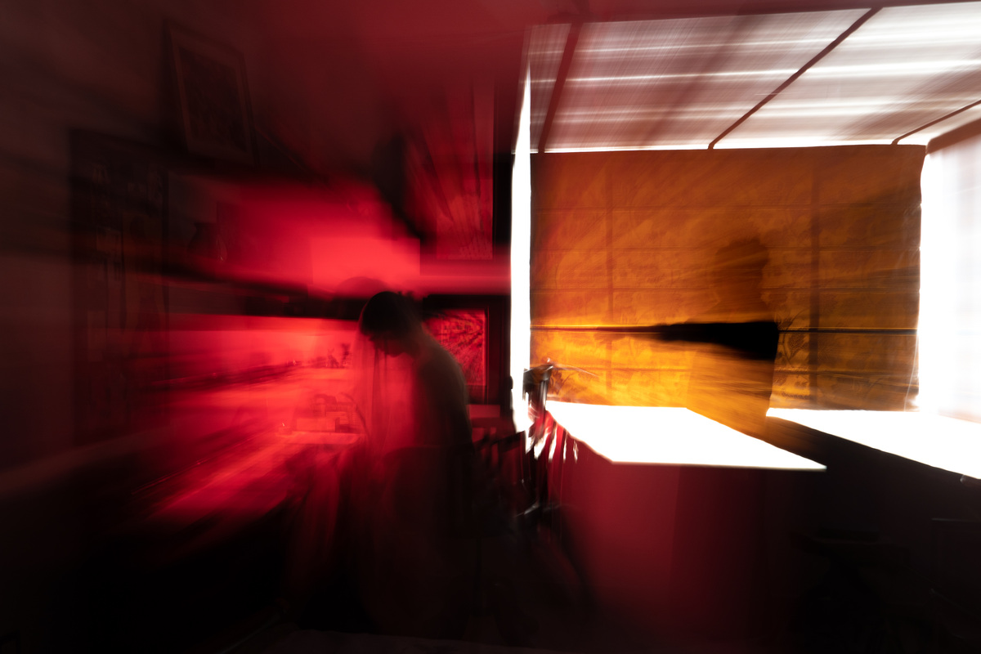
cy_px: 327
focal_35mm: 44
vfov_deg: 30.8
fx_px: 1186
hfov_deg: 44.9
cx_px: 490
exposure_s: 2
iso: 100
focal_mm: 28
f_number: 7.1
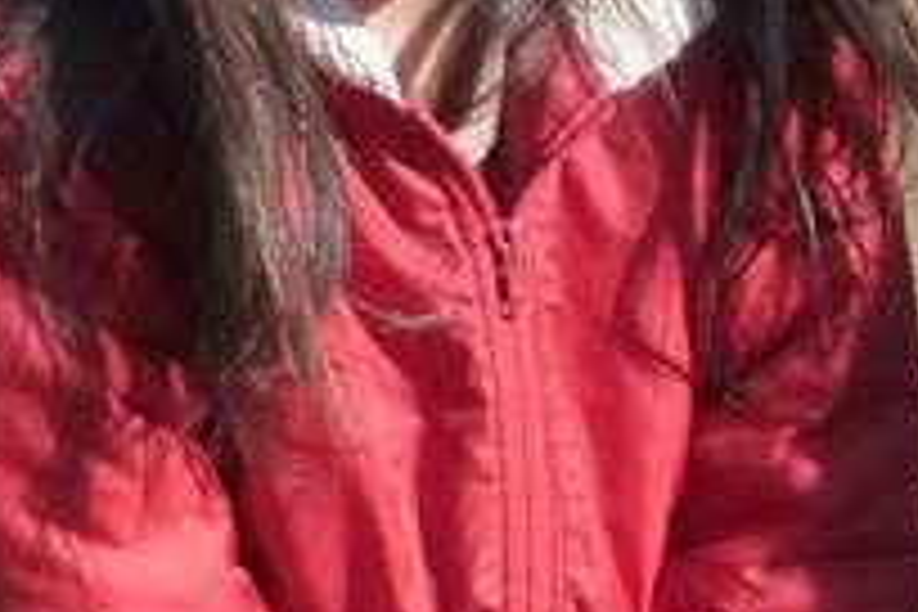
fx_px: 6808
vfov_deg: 5.1
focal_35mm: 267
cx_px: 1552
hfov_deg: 7.5
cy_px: 819
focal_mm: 7.2
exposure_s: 1/320
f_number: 4
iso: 125
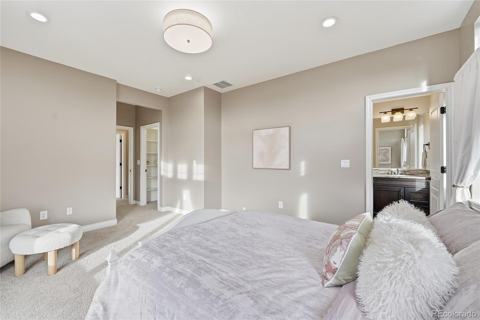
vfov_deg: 81.2
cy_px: 160
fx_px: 187
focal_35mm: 14
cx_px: 240
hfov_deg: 104.3
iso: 400
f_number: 7.1
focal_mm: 14
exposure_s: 1/1250
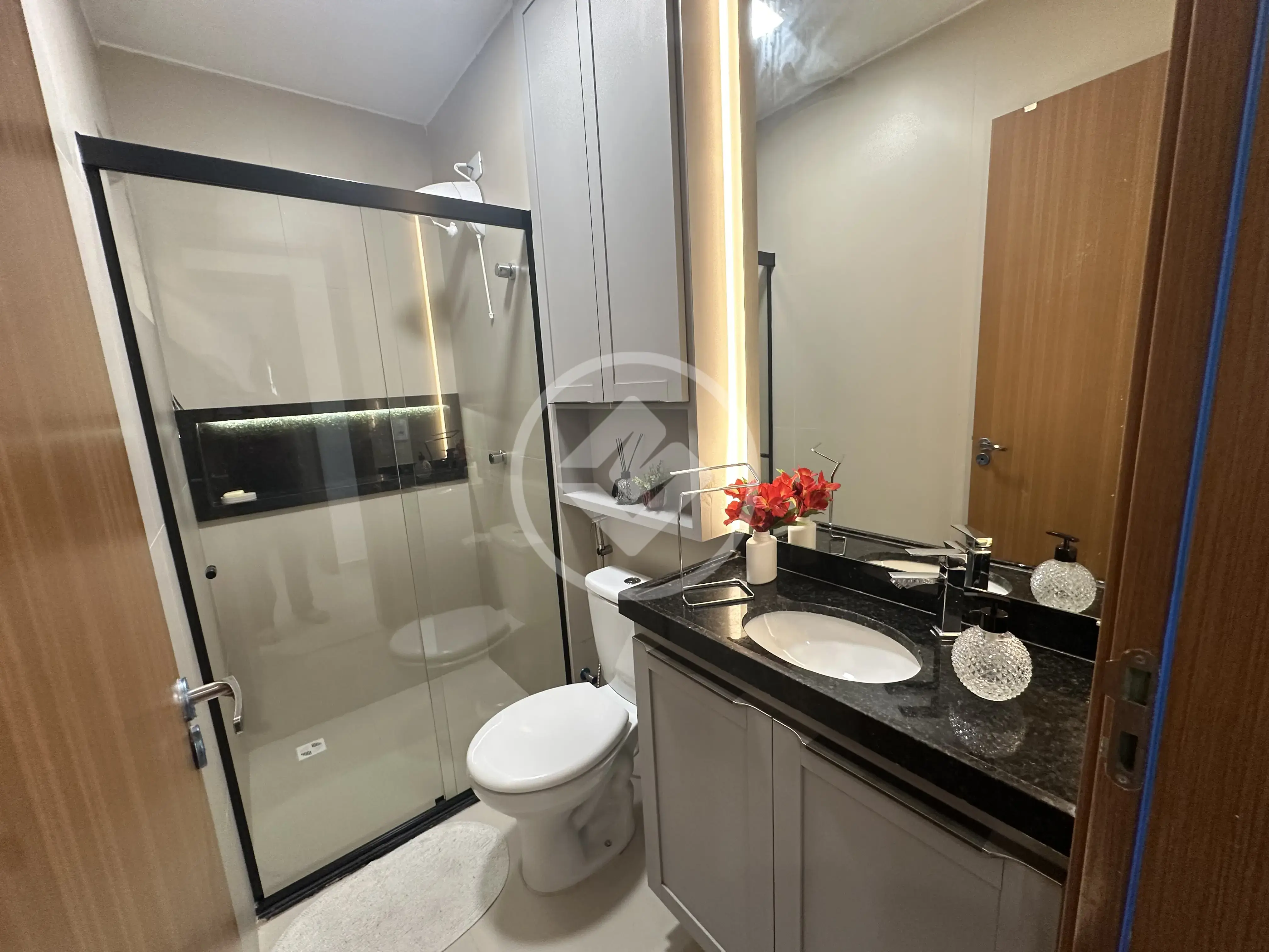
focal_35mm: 14
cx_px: 634
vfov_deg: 85.7
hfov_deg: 102.1
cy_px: 476
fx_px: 513
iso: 250
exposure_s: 1/60
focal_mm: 2.22
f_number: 2.2
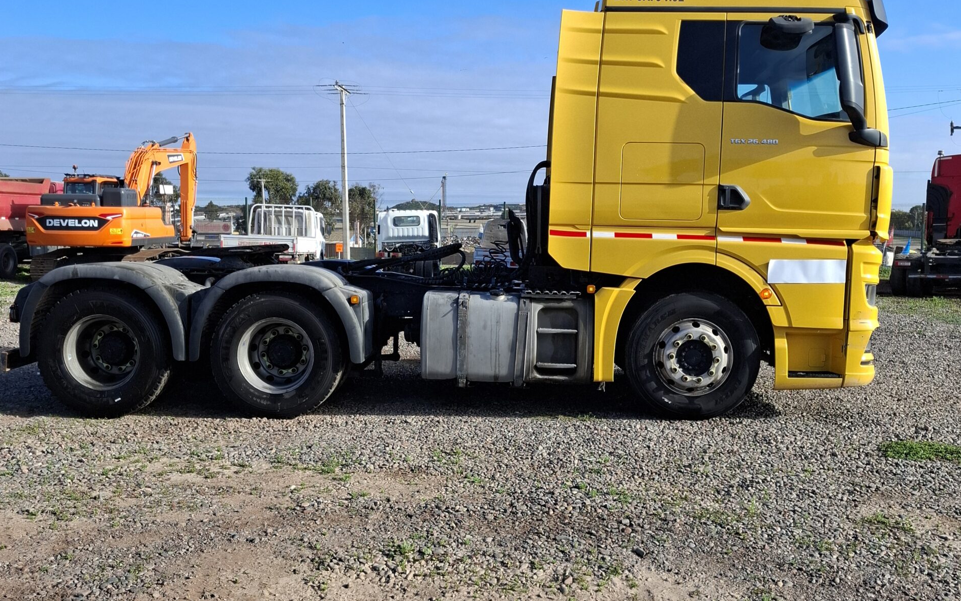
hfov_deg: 58.1
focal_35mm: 33
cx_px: 477
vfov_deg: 38.3
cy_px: 330
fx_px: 864
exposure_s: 1/1168
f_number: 1.8
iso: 50
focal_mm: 5.54
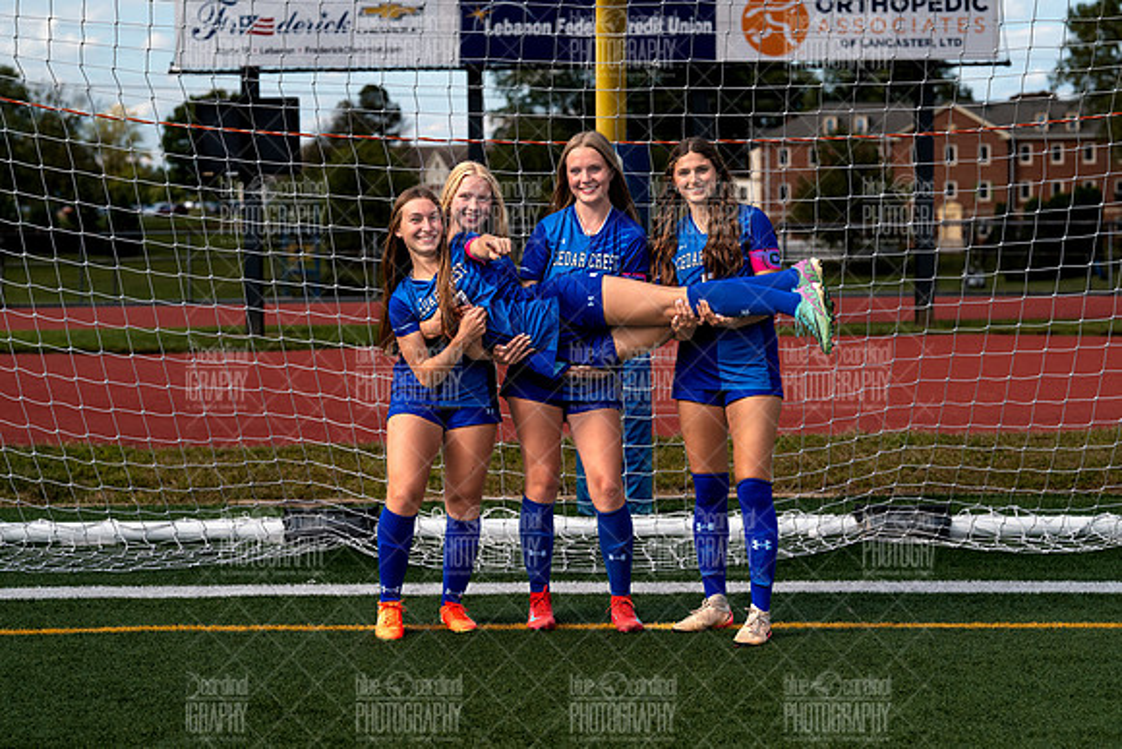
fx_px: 2650
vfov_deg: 16.1
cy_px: 374
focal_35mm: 85
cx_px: 561
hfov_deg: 23.9
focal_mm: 85
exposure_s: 1/160
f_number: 4.5
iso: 1600
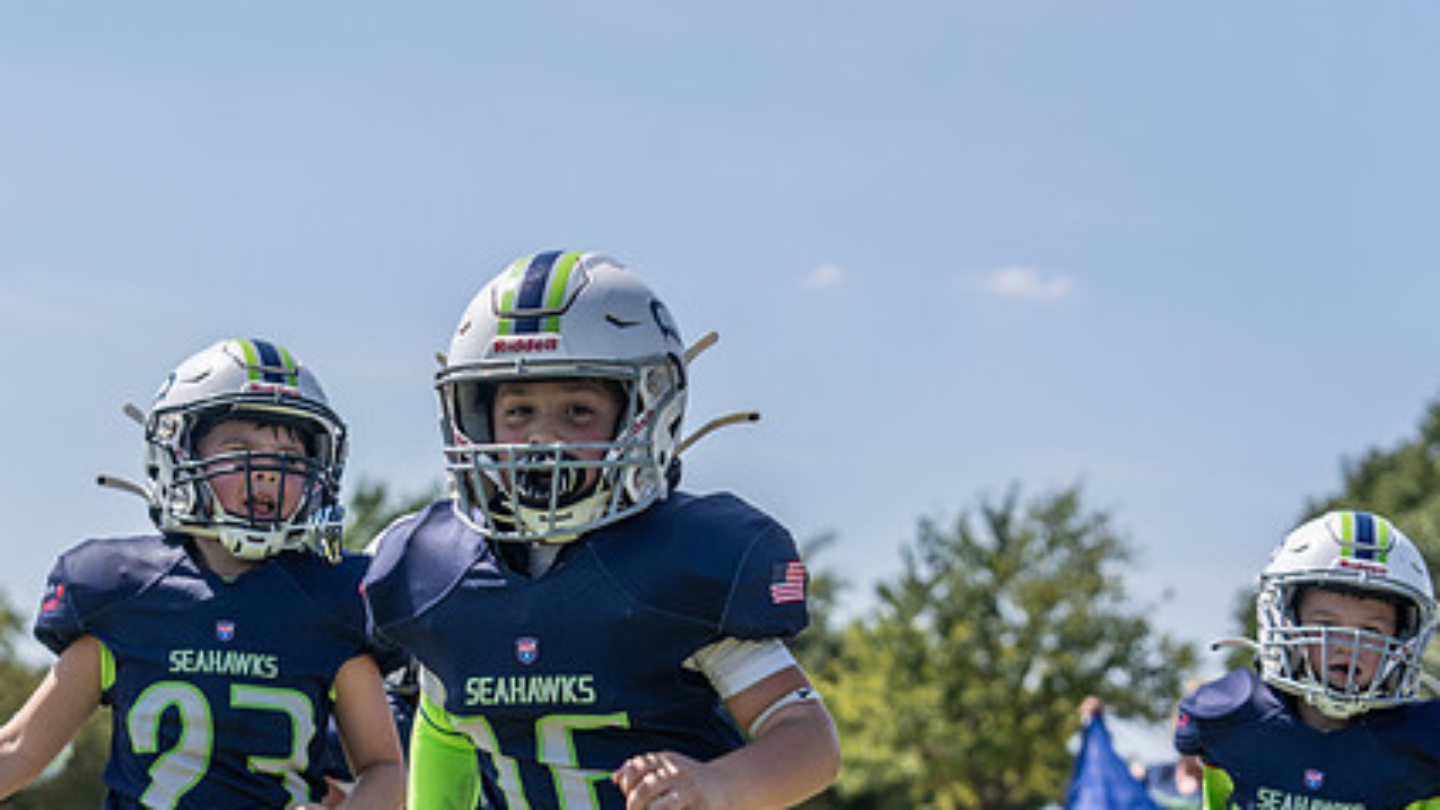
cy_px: 605
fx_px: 3818
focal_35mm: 100
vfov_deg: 12.1
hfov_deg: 21.3
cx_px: 491
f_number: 4
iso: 100
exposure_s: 1/1250
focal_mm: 70
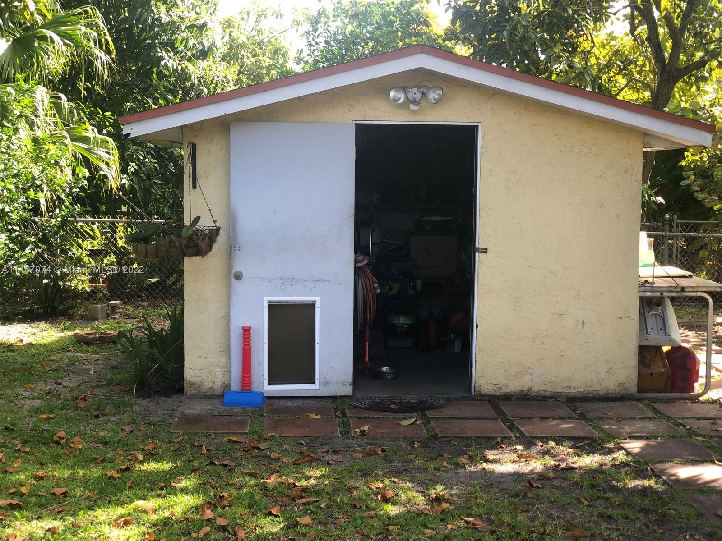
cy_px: 270
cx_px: 361
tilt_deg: -6.1
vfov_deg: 28.0
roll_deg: -0.4
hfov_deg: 36.8
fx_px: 1085
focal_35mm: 52
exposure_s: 1/120
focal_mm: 6
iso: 25
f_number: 2.4
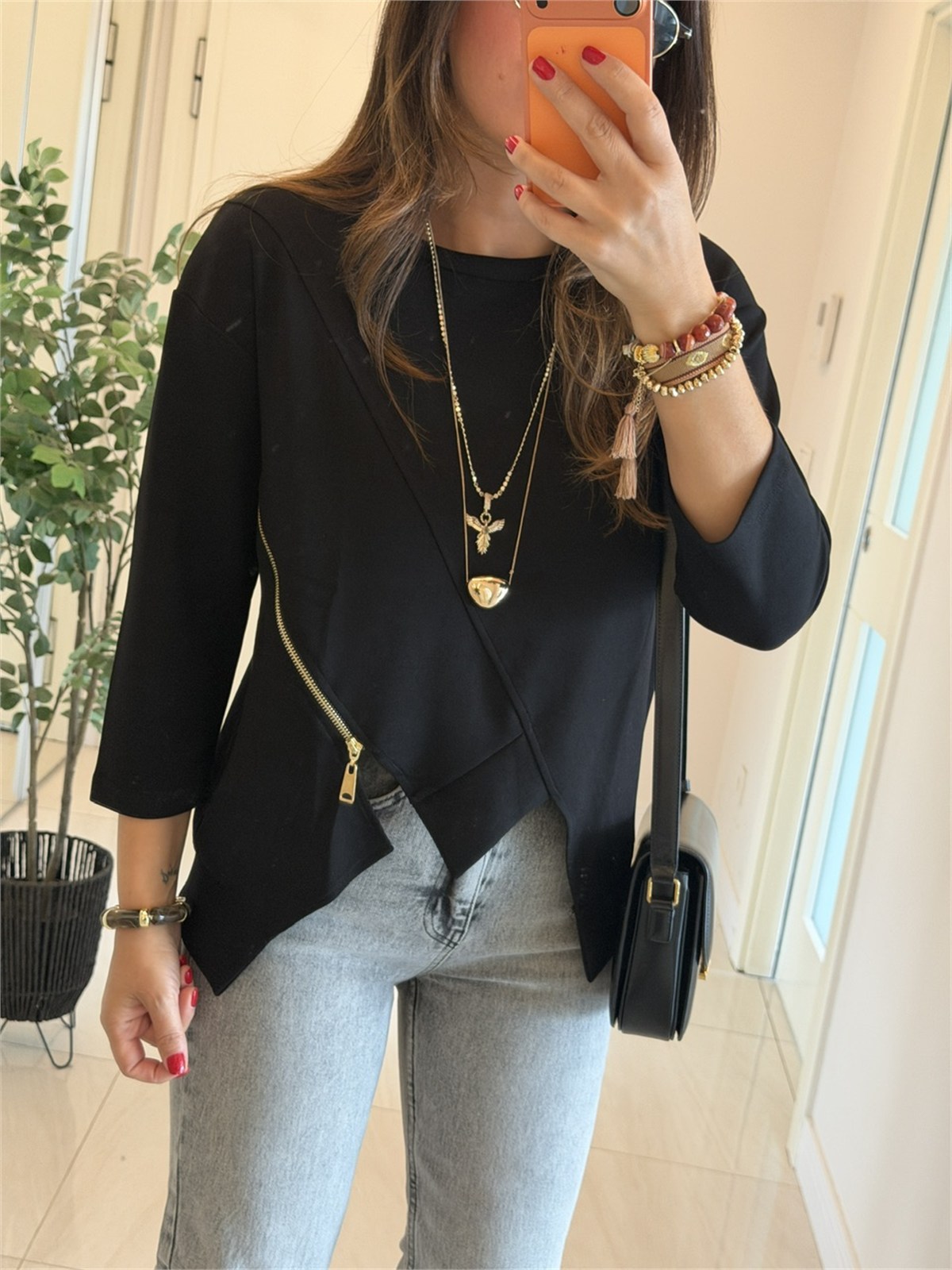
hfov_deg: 30.3
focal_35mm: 48
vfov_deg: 39.7
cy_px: 635
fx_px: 1760
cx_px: 476
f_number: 1.78
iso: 250
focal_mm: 6.76
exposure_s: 1/54
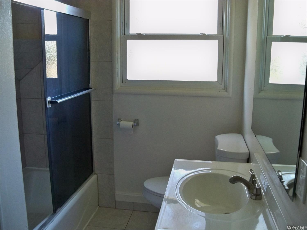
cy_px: 115
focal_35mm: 35
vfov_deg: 40.7
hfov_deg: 52.6
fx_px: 310
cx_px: 154
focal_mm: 6.2
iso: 400
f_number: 3.5
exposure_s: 1/30
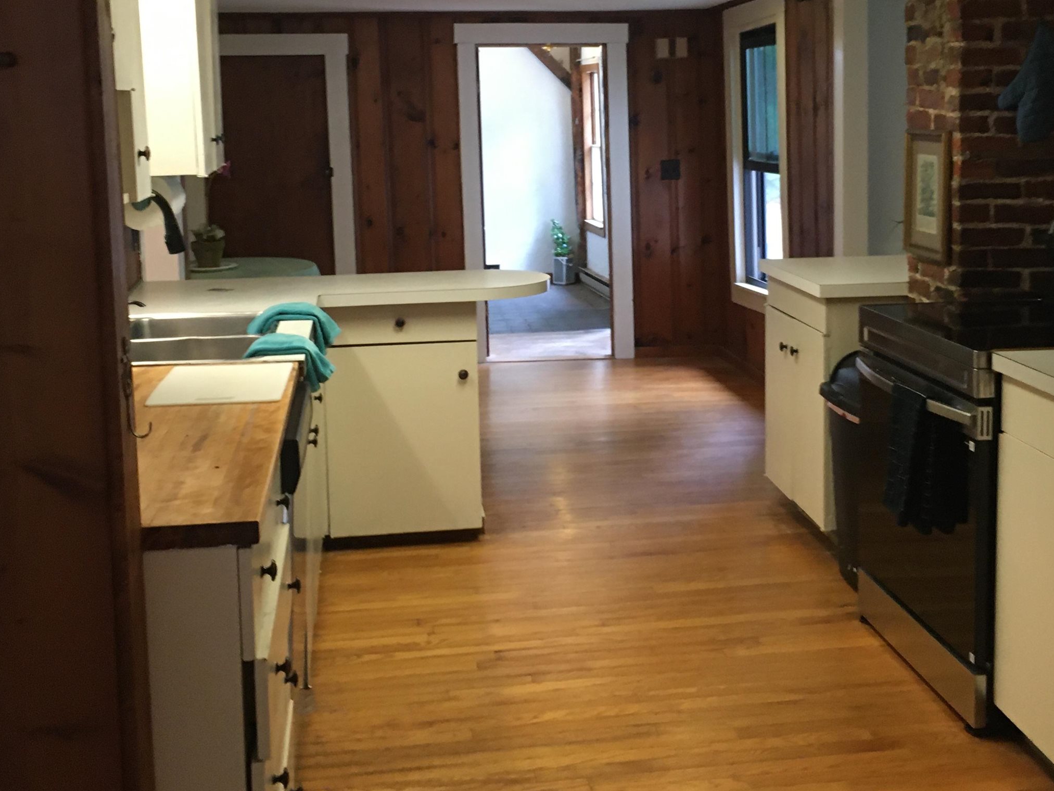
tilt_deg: -4.6
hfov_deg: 42.9
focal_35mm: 44
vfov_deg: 32.5
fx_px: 1340
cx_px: 554
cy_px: 249
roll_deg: -0.5
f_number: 2.2
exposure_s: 1/30
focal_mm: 4.15
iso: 125
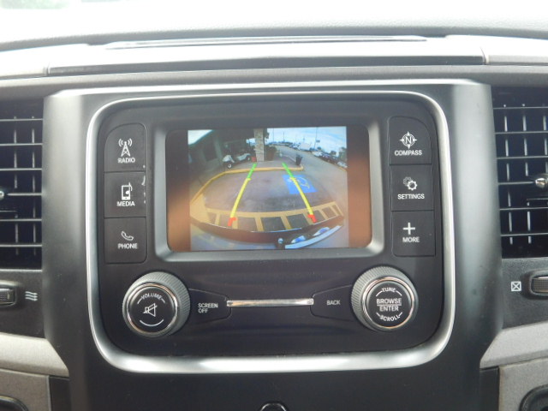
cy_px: 206
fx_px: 570
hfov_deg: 51.4
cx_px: 274
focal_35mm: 36
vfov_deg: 39.7
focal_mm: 6.3
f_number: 3.5
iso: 160
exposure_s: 1/30
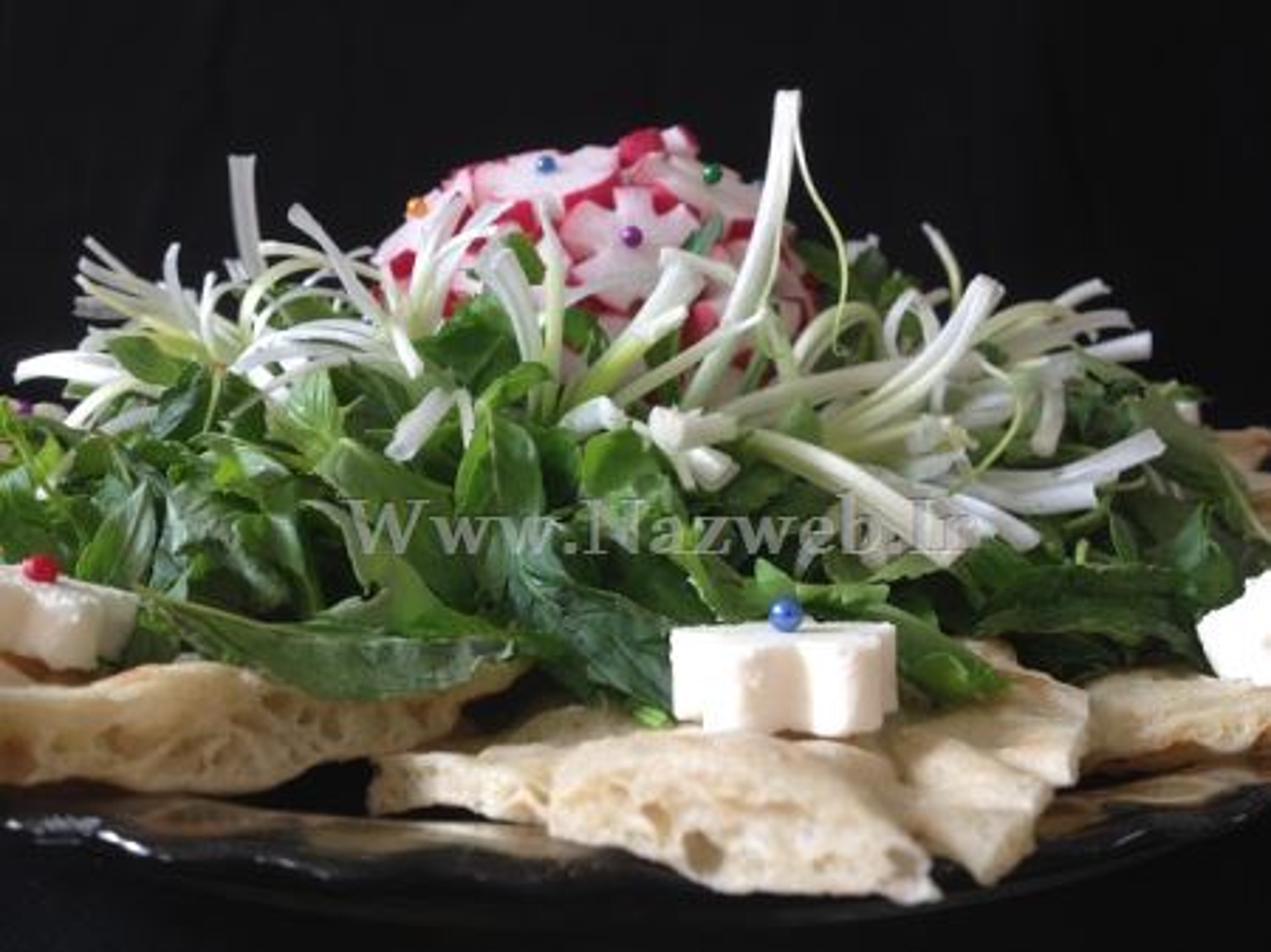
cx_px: 636
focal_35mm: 35
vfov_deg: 40.7
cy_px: 476
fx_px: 1284
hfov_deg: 52.7
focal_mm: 4.28
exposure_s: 1/60
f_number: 2.4
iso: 80
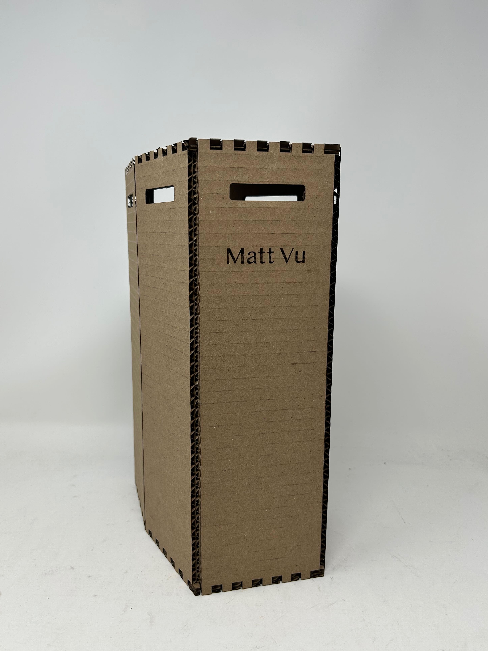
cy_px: 321
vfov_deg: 65.3
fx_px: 508
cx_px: 236
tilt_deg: -10.1
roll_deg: -0.6
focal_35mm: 27
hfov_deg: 51.3
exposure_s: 1/291
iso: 40
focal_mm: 5.7
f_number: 1.5
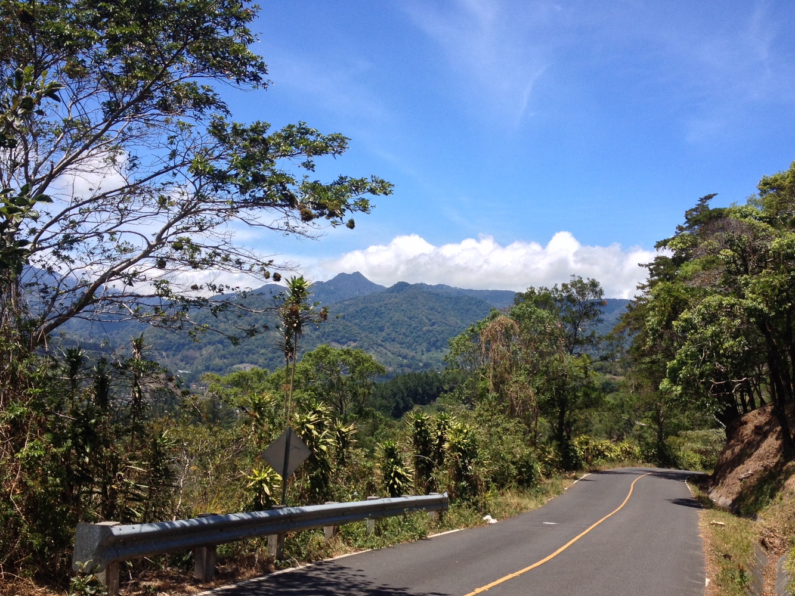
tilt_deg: -1.8
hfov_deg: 44.8
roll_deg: -2.8
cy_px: 357
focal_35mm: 42
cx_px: 429
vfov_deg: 34.2
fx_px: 965
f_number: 2.4
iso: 50
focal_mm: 4.28
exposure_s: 1/1493
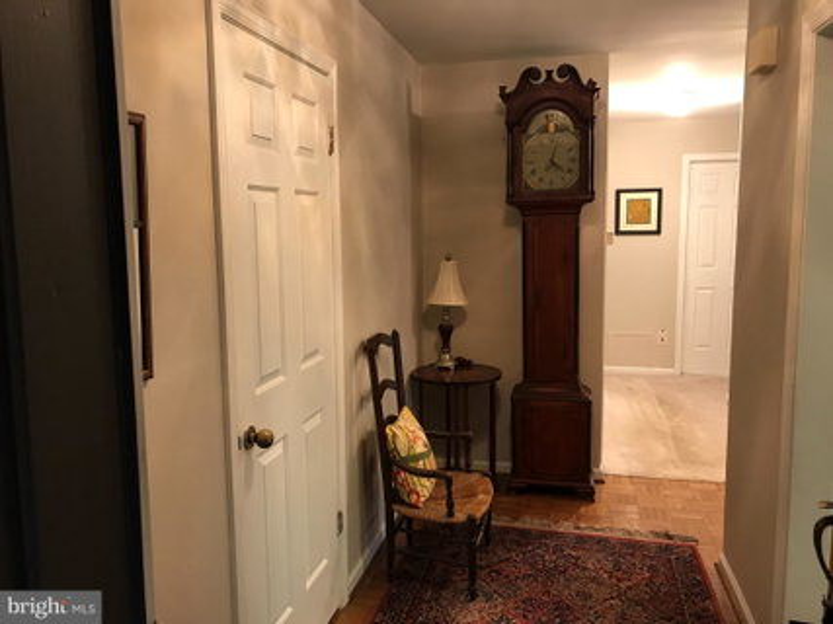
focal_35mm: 28
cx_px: 416
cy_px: 312
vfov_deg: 49.7
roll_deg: +1.4
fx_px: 674
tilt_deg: -6.9
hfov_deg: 63.5
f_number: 1.8
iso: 40
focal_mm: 3.99
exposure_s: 1/20
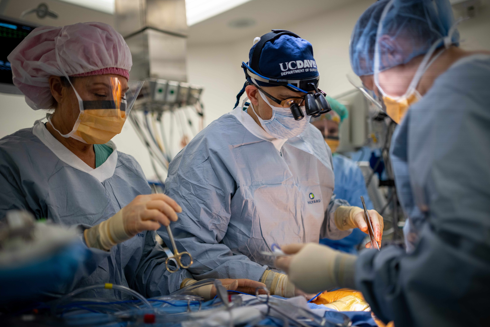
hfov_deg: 54.4
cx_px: 245
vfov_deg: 37.9
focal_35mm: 35
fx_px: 476
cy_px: 164
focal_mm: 35
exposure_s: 1/1600
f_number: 1.4
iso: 400
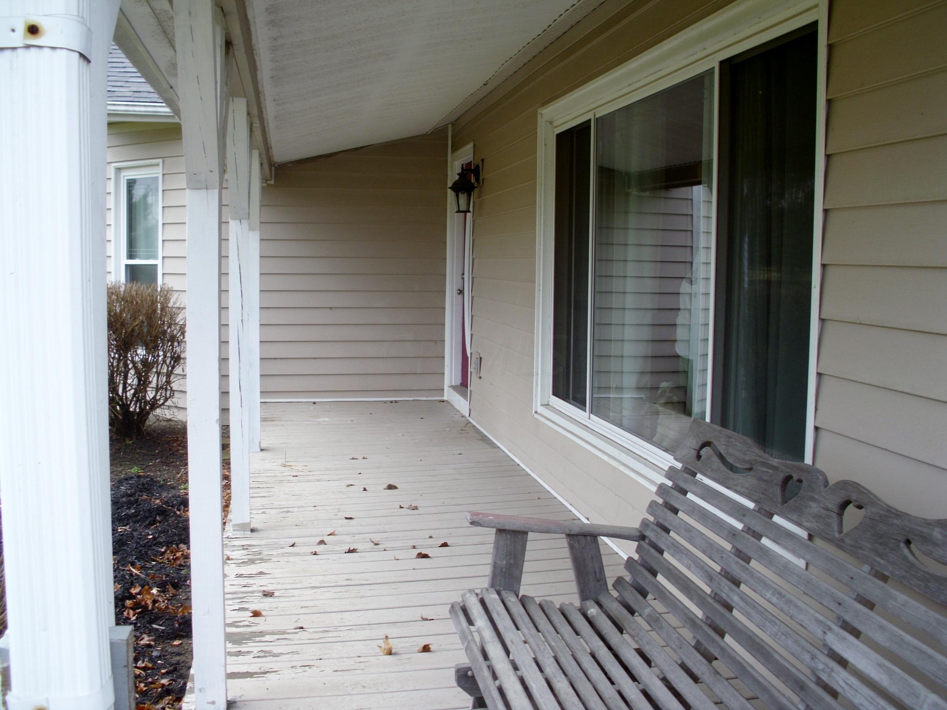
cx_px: 474
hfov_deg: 49.0
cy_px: 355
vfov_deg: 37.7
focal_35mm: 38
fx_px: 1040
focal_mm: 6.3
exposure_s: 1/90
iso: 50
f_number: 2.9
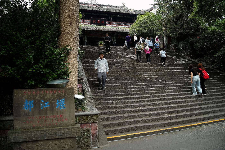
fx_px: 156
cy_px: 75
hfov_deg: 71.5
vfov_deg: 51.3
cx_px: 112
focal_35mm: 25
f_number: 4
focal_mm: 25
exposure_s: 1/160
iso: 100
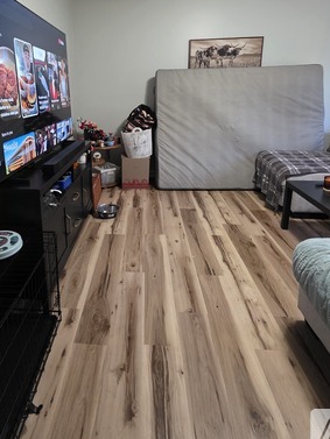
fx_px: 292
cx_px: 110
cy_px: 164
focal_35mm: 23
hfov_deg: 57.6
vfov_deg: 72.7
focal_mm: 2.2
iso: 800
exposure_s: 1/60
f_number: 1.9
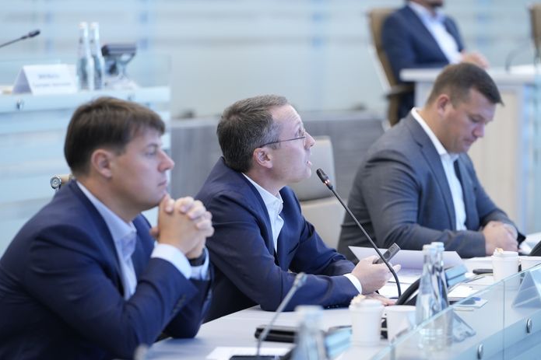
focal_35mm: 183
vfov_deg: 7.5
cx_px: 271
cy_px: 180
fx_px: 2749
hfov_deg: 11.2
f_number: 3.5
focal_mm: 182
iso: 2000
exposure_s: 1/125
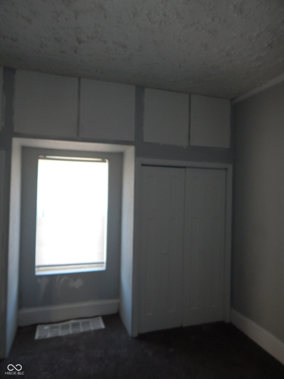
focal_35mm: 22
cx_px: 142
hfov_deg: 61.1
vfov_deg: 76.4
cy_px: 190
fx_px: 241
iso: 200
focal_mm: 4
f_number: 3
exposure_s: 1/30
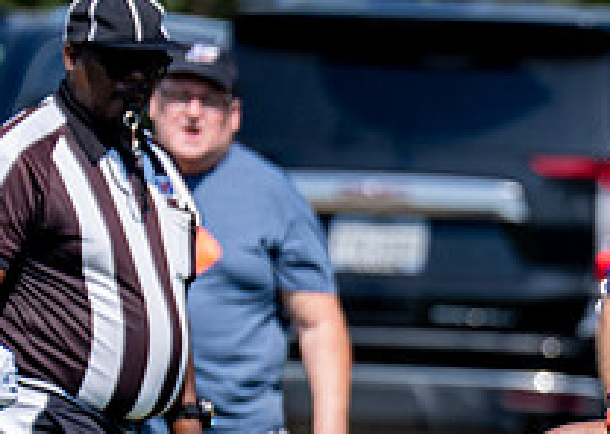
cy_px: 587
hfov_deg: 1.7
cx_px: 613
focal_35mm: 1171
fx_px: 20261
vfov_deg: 1.2
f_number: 2.8
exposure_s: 1/3200
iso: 125
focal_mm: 200
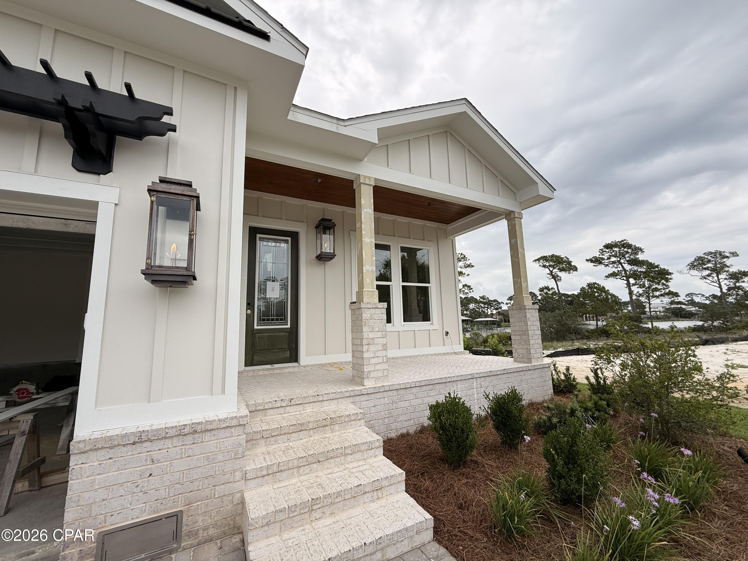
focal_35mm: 14
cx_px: 374
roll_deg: +1.1
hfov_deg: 102.1
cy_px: 280
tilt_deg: +7.4
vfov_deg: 85.7
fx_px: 303
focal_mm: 2.22
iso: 50
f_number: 2.2
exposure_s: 1/799
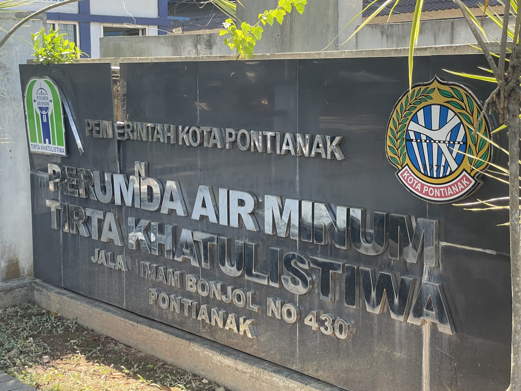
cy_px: 187
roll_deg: -0.9
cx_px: 262
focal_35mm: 56
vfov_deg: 26.1
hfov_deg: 34.3
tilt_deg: -7.3
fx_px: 843
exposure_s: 1/99
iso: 25
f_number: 2
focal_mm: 6
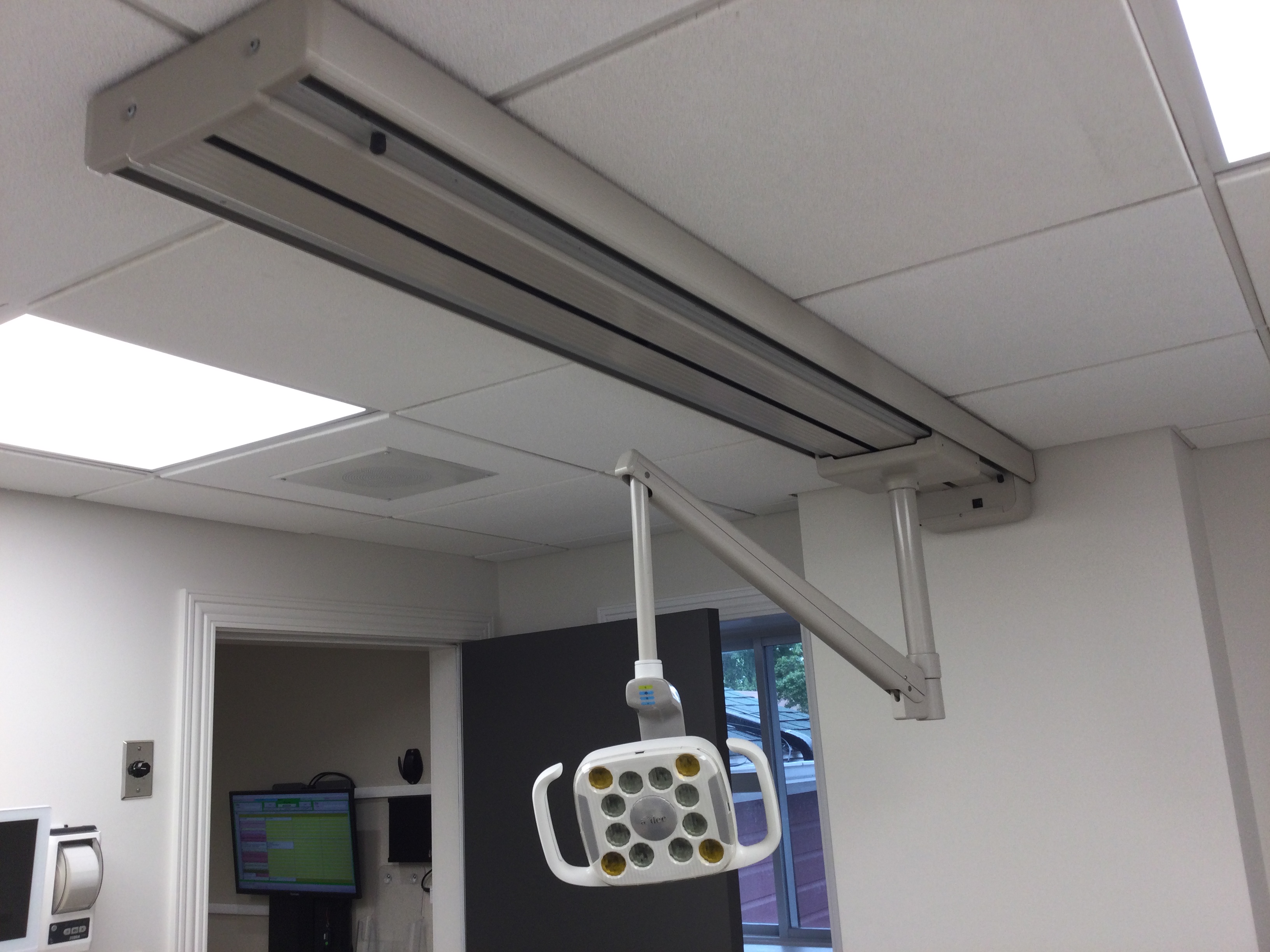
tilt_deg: +12.3
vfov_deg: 45.4
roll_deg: +2.9
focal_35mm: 31
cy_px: 476
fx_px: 1137
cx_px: 635
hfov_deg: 58.4
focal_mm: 3.3
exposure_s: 1/60
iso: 32
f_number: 2.4
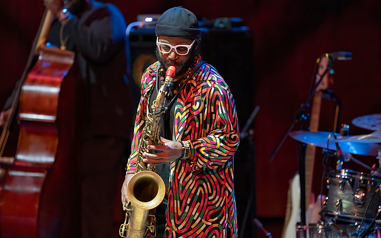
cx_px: 190
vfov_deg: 3.2
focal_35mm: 410
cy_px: 117
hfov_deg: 5.1
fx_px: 4258
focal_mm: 400
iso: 5000
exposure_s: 1/320
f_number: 5.6
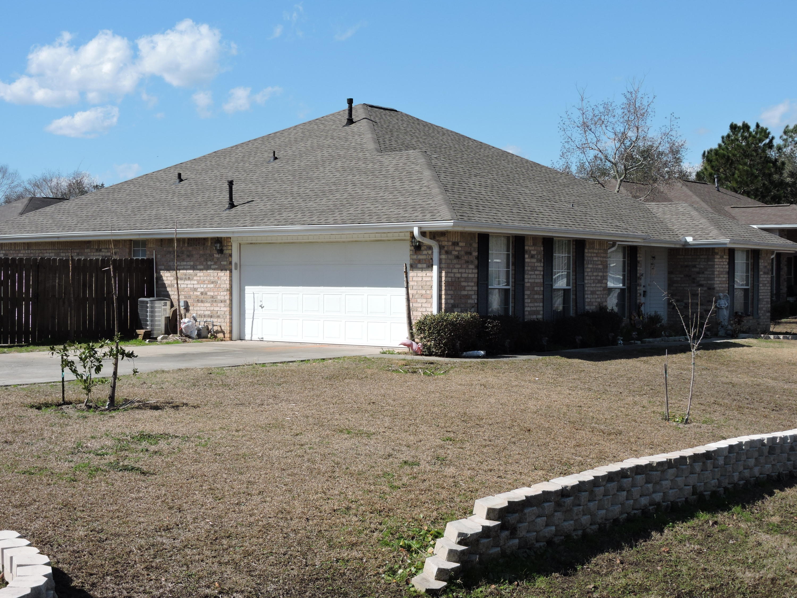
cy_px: 299
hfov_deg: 34.9
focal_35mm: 55
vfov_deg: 26.6
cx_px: 398
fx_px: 1266
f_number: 4
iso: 100
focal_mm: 9.9
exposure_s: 1/1000
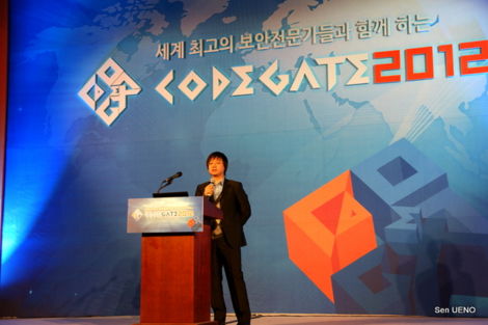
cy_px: 162
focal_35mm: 52
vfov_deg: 25.7
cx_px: 244
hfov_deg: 37.9
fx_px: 711
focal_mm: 35
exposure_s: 1/60
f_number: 3.5
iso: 250
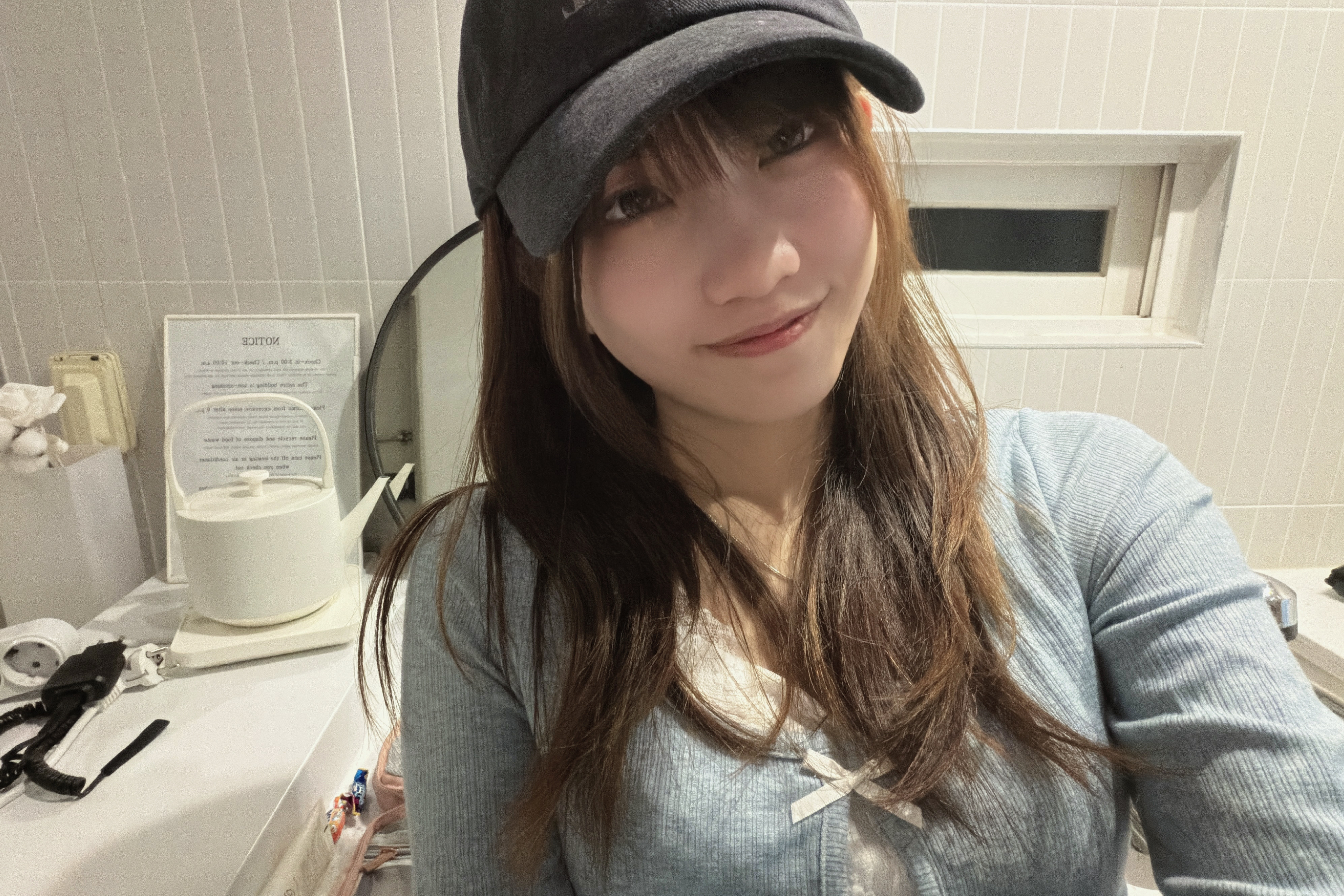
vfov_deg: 59.5
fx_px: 784
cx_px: 673
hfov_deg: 81.2
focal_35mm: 21
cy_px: 474
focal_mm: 2.71
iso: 500
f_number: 1.9
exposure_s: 1/60
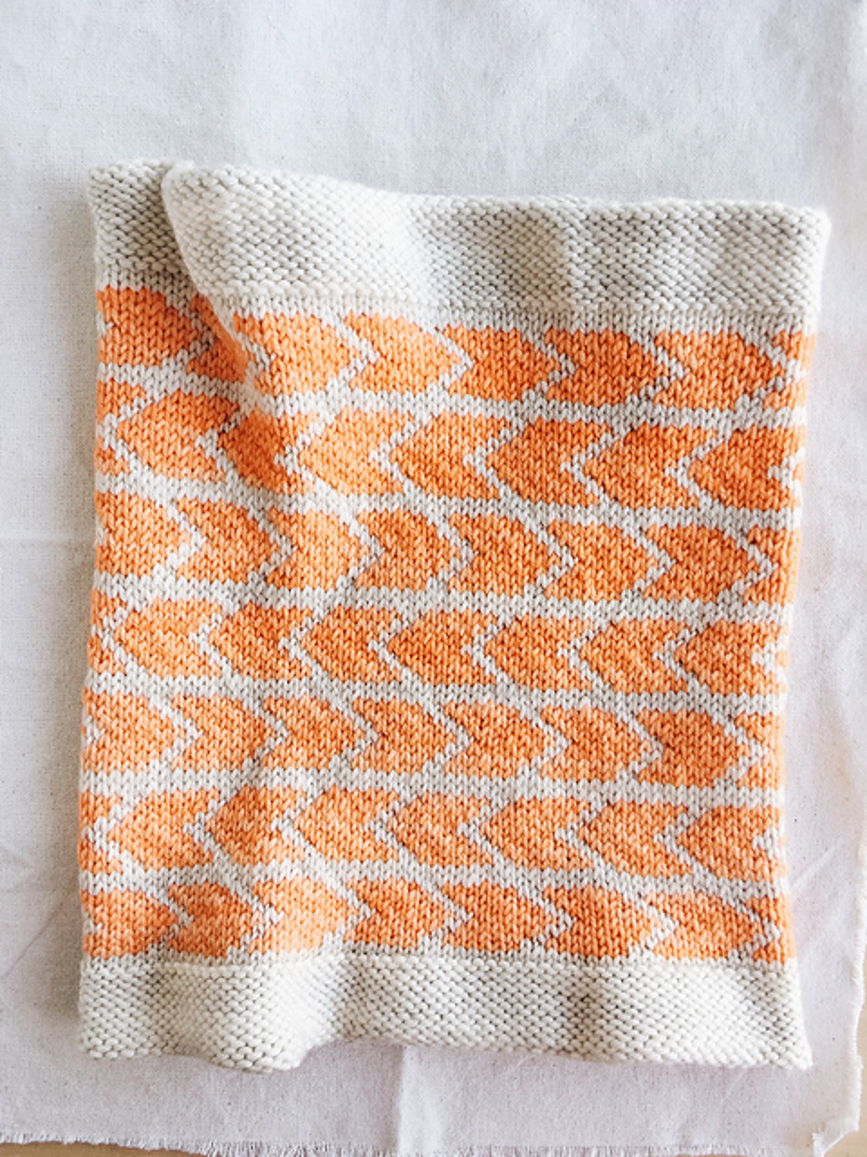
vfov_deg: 61.7
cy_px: 578
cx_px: 434
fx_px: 968
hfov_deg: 48.2
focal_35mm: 29
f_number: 2.2
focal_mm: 4.15
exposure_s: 1/40
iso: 32
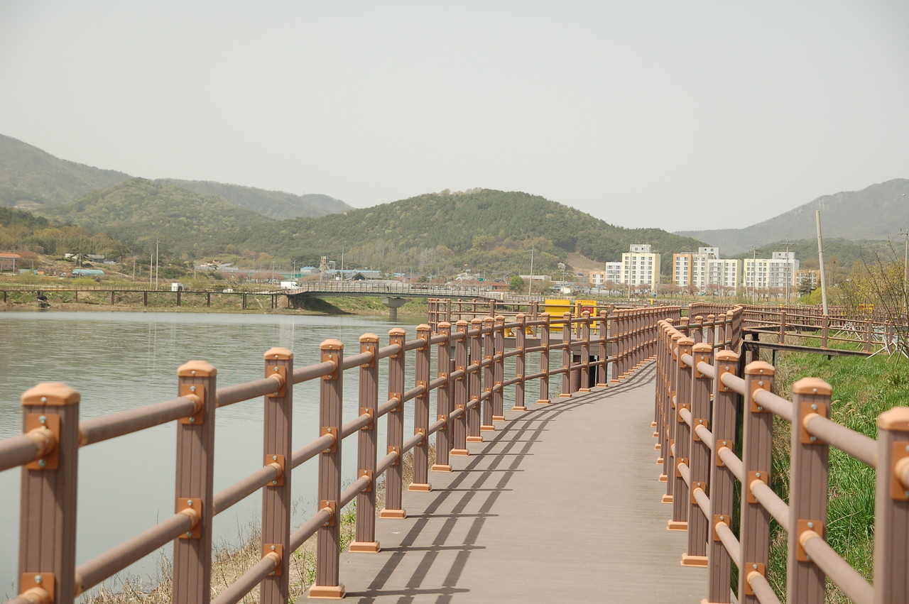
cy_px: 302
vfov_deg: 20.1
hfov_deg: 29.9
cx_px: 454
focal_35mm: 68
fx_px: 1703
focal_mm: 45
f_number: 4.5
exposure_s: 1/1000
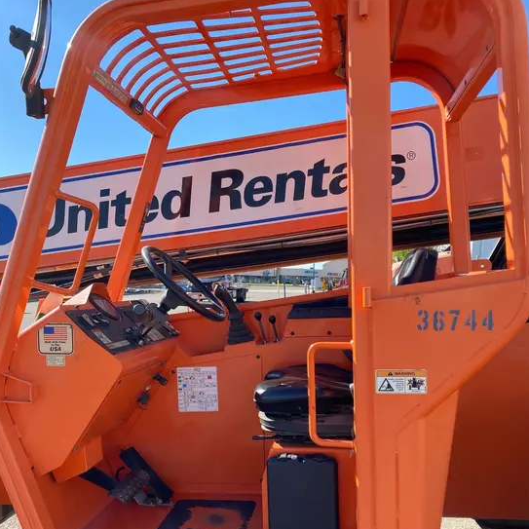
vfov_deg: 52.1
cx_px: 263
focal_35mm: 31
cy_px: 324
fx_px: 536
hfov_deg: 52.5
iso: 32
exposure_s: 1/949
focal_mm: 4.25
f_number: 1.8
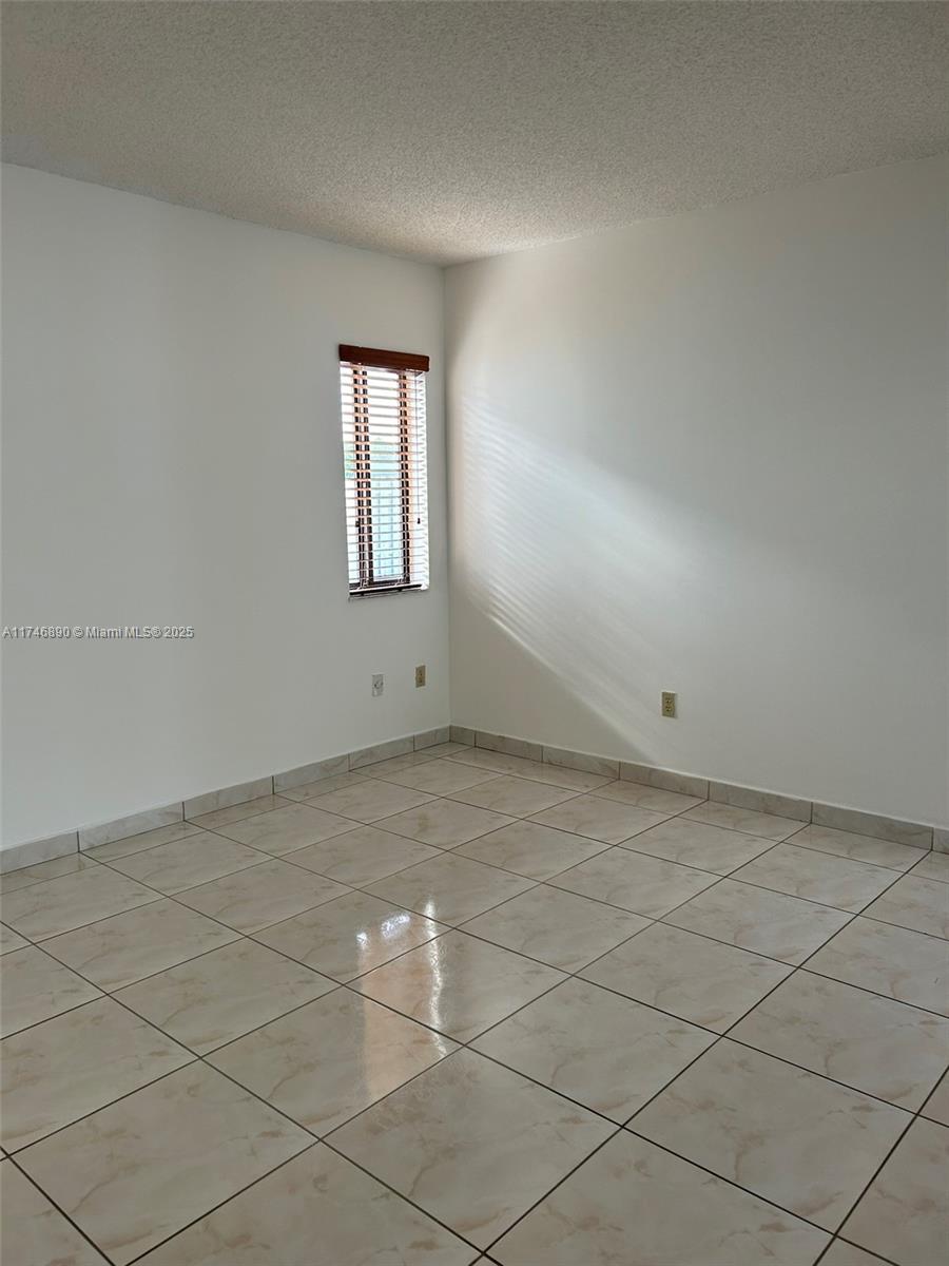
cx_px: 474
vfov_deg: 67.3
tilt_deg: -8.0
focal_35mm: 26
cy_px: 633
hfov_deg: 53.1
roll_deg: +0.4
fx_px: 950
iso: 80
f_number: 1.5
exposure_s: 1/120
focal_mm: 5.7
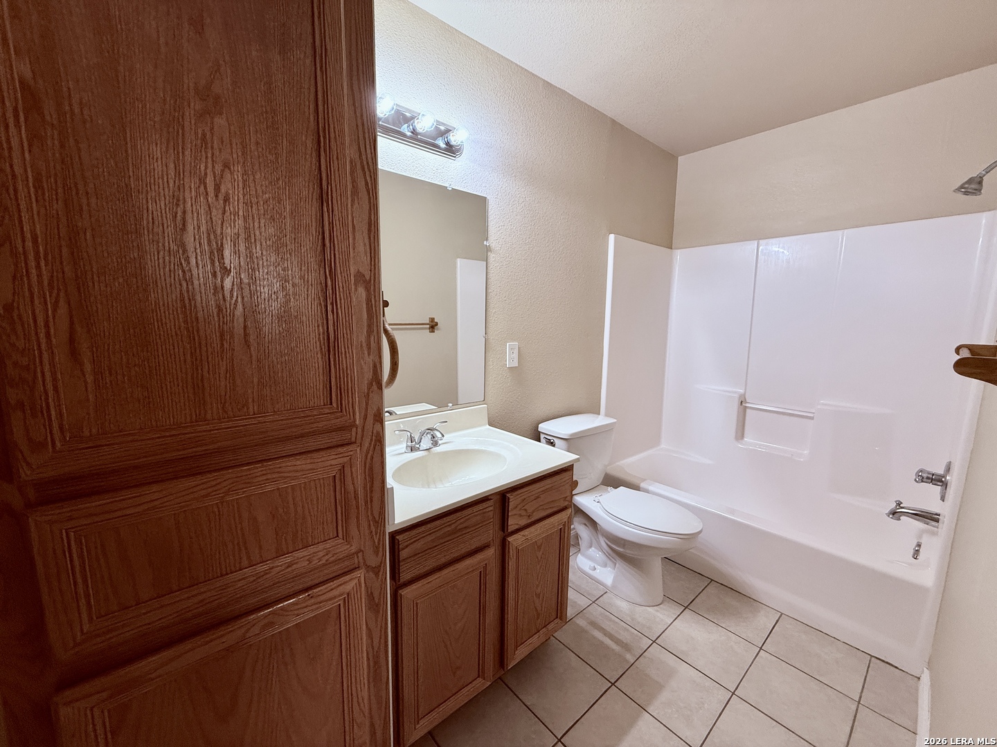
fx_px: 403
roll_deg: -1.2
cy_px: 374
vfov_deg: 85.7
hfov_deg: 102.1
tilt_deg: -7.8
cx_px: 498
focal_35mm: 14
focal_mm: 2.22
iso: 160
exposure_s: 1/60
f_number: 2.2
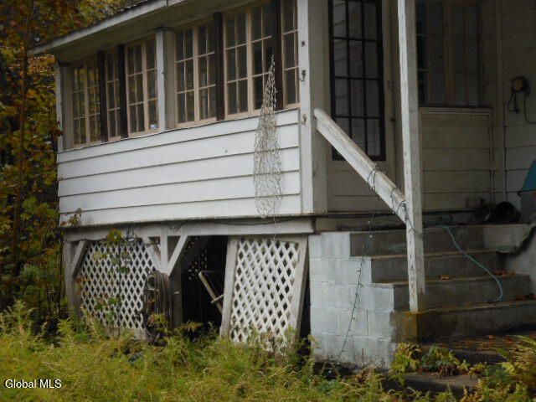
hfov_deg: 25.7
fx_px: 1177
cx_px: 268
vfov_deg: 19.4
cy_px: 201
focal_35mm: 76
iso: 80
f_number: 4.4
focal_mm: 13.6
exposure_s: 1/80
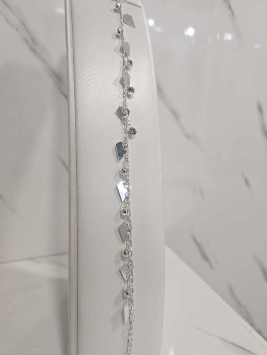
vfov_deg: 71.6
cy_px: 172
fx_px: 247
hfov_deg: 56.8
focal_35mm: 24
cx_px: 135
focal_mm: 5.4
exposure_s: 1/100
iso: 125
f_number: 1.8
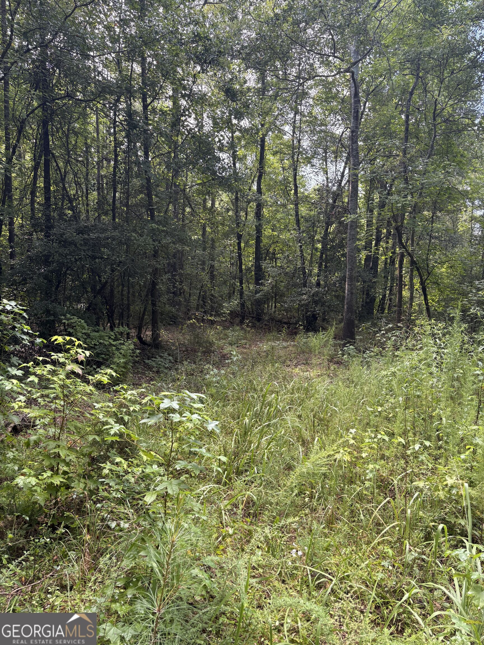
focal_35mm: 26
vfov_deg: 67.3
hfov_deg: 53.1
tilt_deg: -3.7
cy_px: 322
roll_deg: -1.8
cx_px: 242
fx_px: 485
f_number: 1.6
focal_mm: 5.96
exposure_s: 1/229
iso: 64
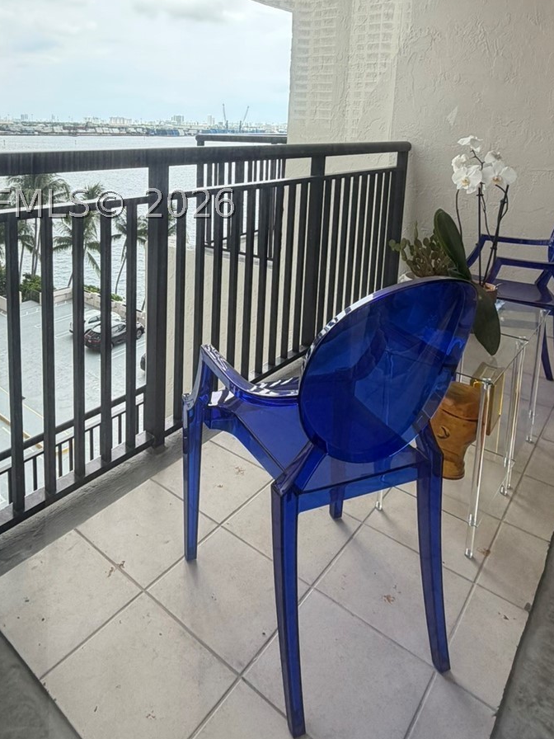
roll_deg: -1.1
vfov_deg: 66.0
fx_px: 533
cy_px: 204
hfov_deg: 53.8
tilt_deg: -7.8
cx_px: 187
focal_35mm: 25
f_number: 2.2
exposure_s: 1/161
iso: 64
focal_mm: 2.22
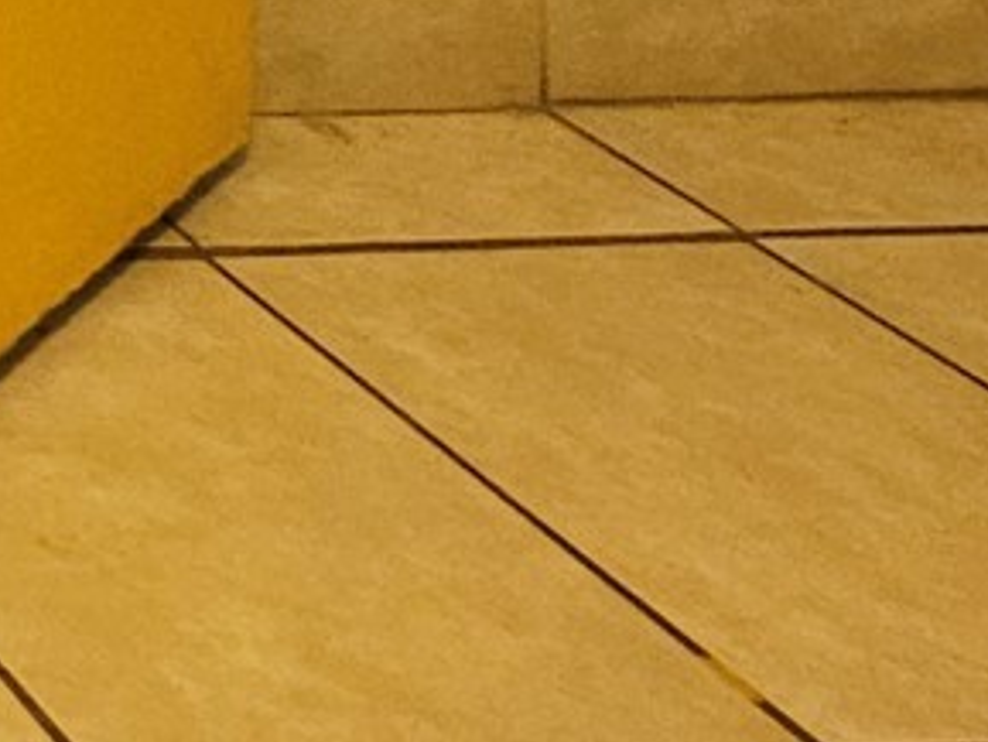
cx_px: -1559
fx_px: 2056
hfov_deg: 13.9
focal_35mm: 72
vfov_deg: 13.4
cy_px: -1142
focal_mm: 2.2
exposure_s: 1/30
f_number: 2.2
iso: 320
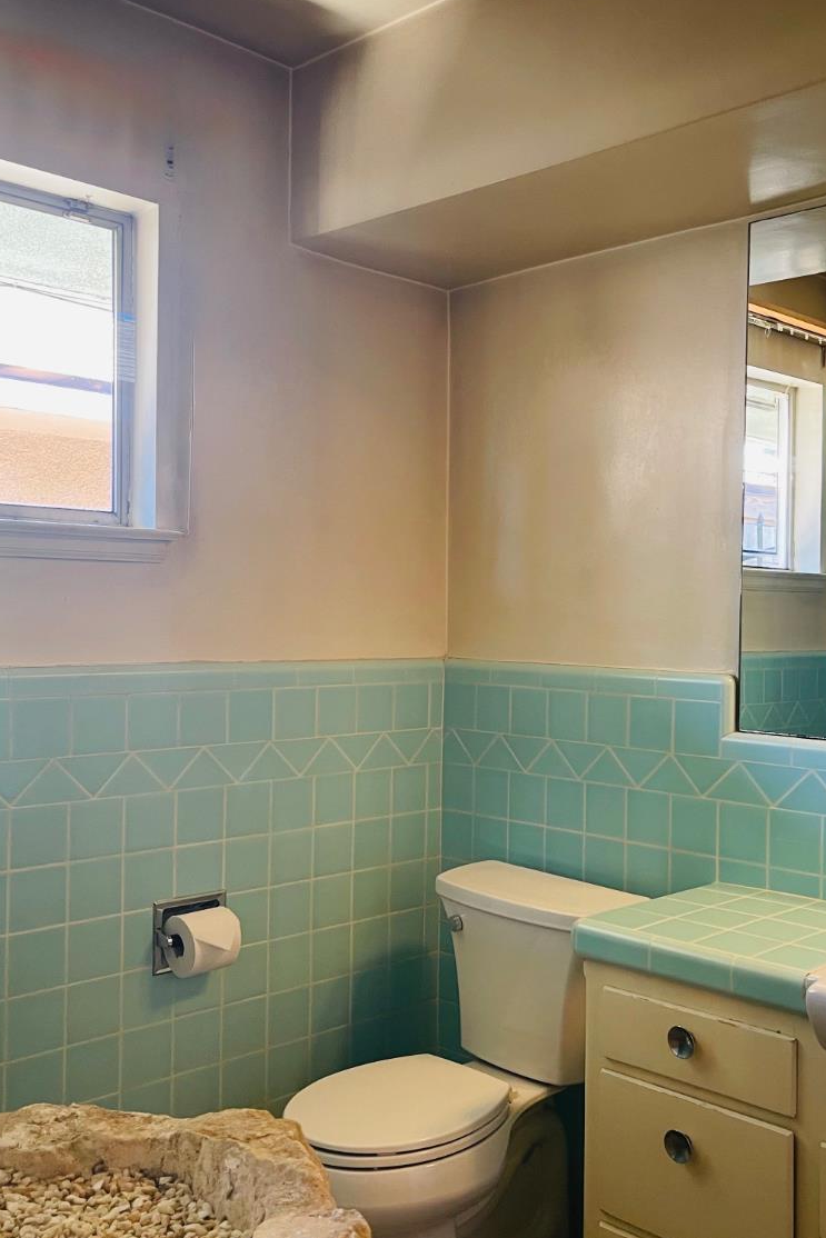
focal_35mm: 35
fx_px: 1204
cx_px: 514
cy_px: 617
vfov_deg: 54.4
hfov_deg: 37.6
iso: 125
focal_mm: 5.1
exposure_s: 1/60
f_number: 1.6
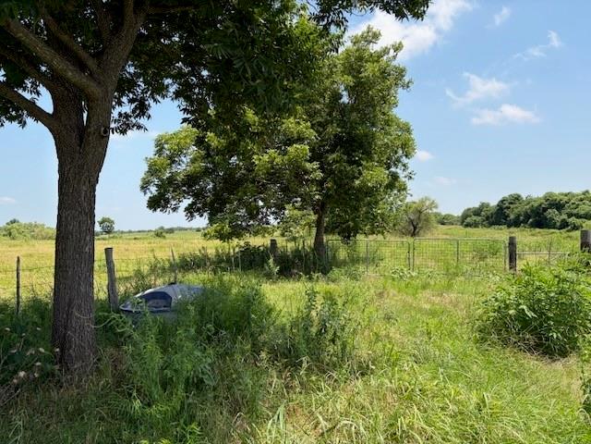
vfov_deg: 53.1
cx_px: 296
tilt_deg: +1.2
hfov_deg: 67.3
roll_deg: +1.6
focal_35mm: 26
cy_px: 222
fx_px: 444
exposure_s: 1/2208
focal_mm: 5.96
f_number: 1.6
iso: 50
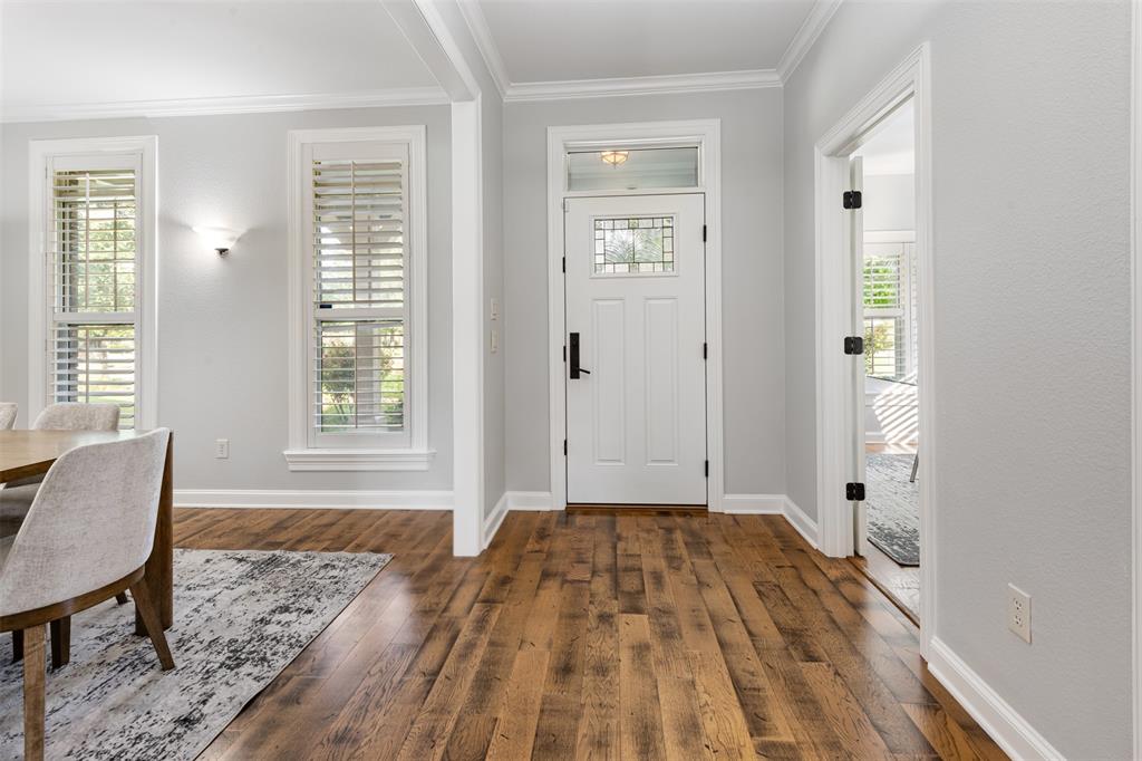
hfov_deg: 96.8
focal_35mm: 16
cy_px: 380
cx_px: 571
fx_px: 507
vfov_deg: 73.7
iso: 250
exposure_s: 1/4
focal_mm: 16
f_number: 9
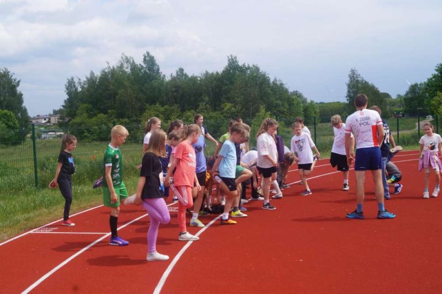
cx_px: 221
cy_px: 147
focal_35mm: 42
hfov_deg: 46.4
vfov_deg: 31.9
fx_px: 516
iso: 100
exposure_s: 1/200
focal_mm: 28
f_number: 11
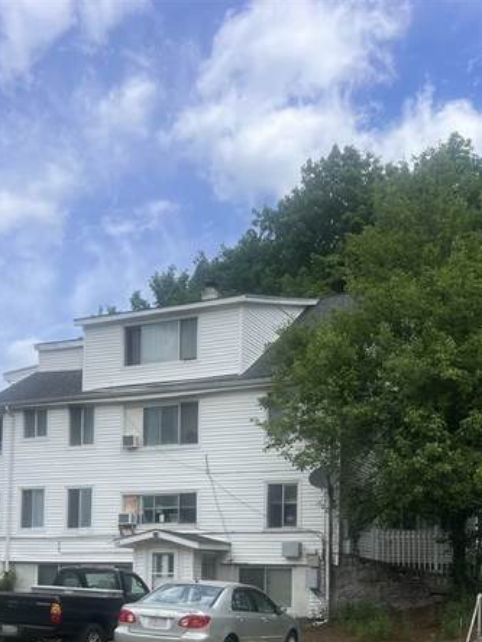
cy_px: 554
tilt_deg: +4.4
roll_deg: -1.1
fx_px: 835
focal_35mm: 45
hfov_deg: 32.1
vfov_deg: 39.6
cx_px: 271
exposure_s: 1/3257
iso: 50
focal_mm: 5.7
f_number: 1.5
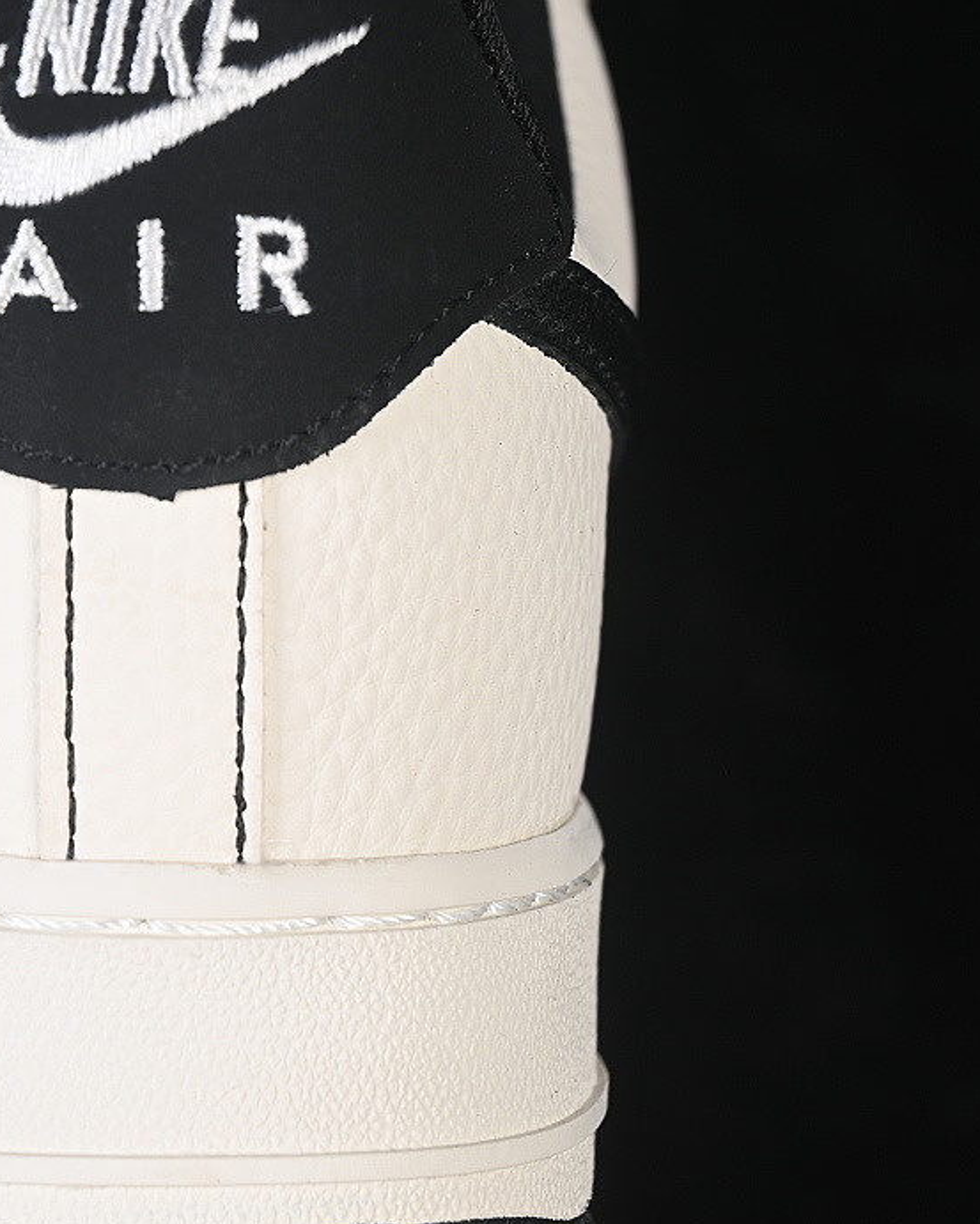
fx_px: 3987
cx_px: 115
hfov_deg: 13.9
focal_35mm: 110
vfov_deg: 17.5
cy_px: 636
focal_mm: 50
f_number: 7.1
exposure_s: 1/80
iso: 160
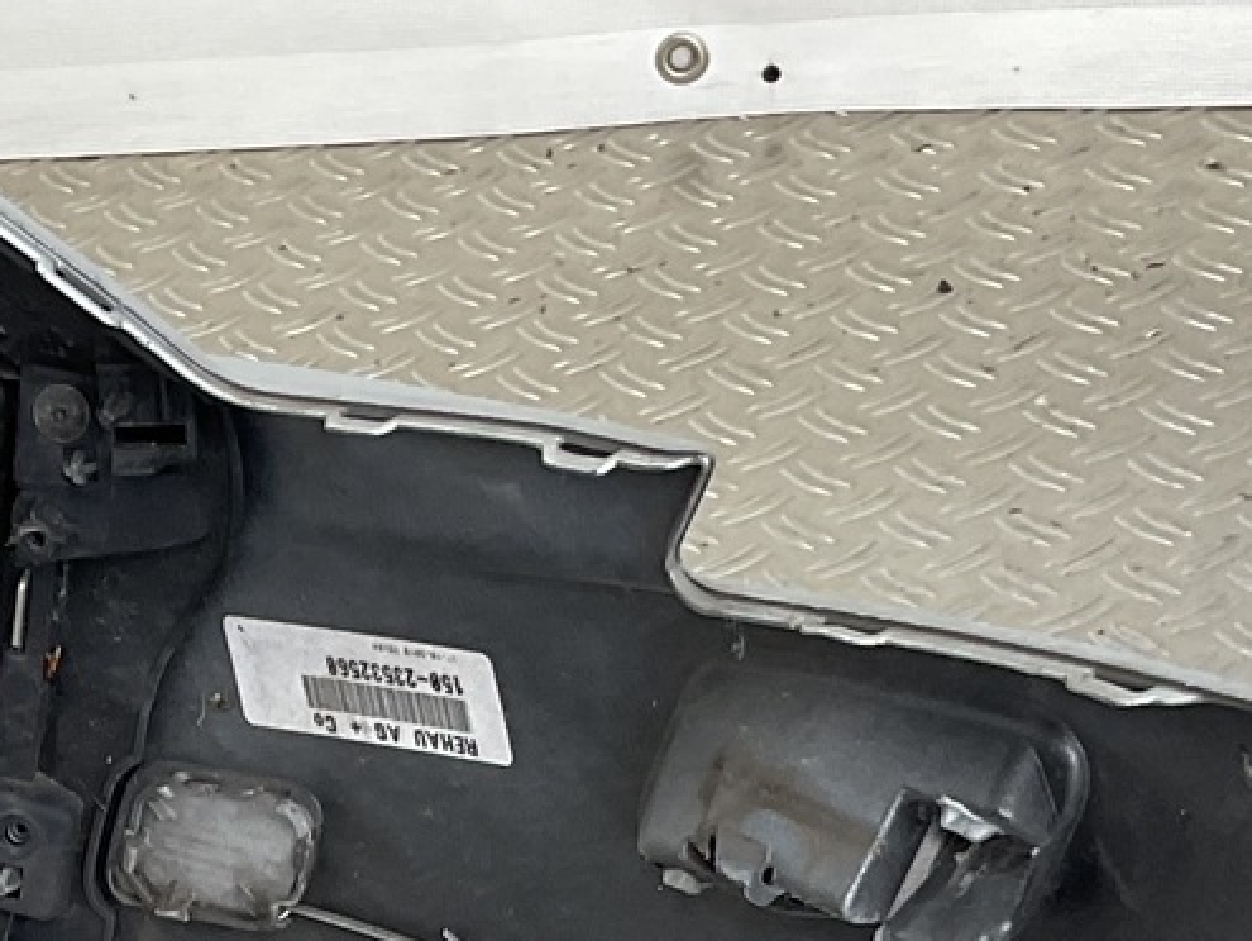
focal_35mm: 118
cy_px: 1720
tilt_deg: -41.8
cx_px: -152
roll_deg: +14.1
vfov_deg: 11.6
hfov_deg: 16.2
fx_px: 4271
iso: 20
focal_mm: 3
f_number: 1.8
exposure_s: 1/100
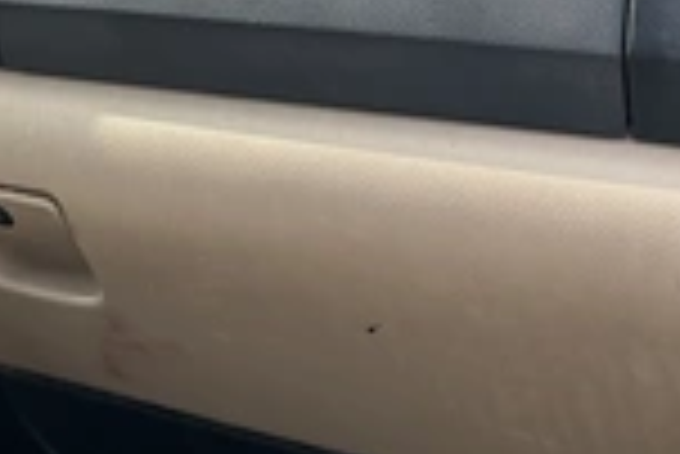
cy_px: -121
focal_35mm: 77
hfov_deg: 26.3
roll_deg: +2.5
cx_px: 392
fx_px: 1456
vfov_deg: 16.8
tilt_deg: -8.1
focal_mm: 3
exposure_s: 1/236
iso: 20
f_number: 1.8
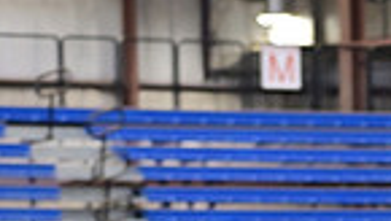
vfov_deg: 2.6
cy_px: 454
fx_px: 4858
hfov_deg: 4.5
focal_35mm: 468
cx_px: 758
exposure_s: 1/250
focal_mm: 112
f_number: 3.5
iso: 1600
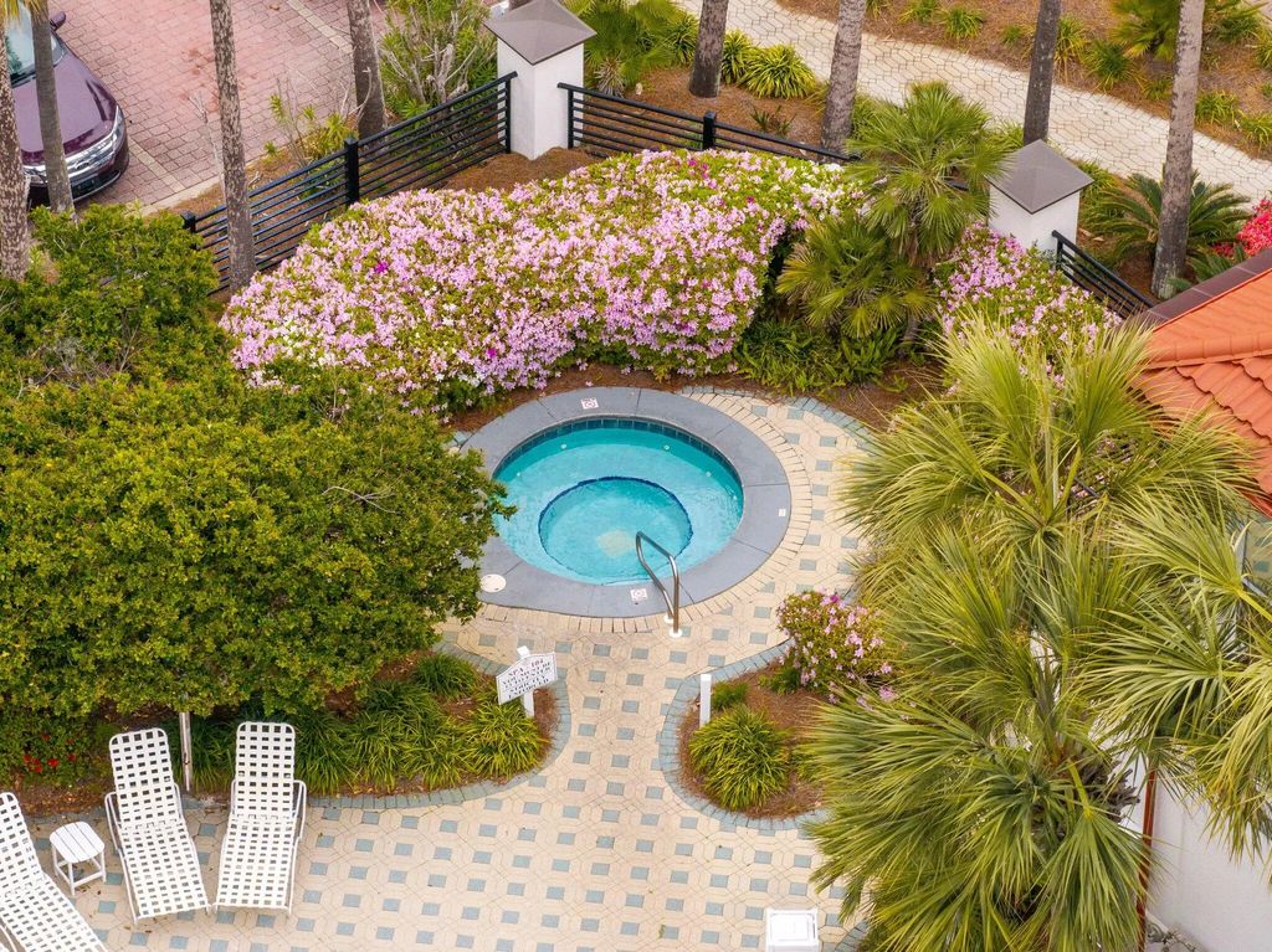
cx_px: 636
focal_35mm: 166
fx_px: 6097
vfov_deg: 8.9
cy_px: 476
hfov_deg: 11.9
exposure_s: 1/80
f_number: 3.4
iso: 100
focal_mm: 30.71
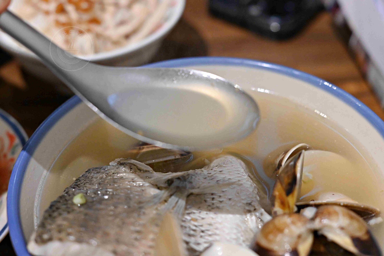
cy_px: 128
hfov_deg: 27.0
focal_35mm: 75
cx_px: 192
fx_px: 800
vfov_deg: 18.2
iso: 2800
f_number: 3.2
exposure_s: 1/200
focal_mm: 50
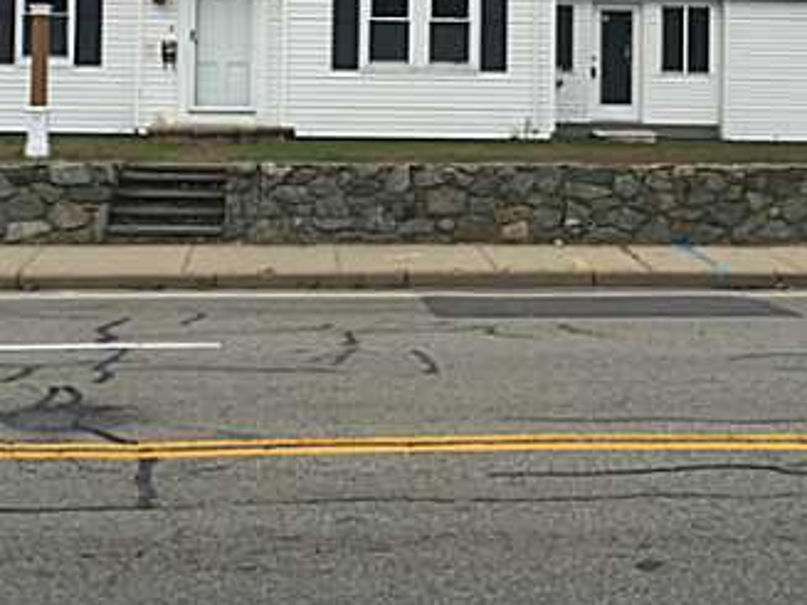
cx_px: 454
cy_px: 94
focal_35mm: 71
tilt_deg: +0.5
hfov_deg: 27.4
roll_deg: -1.1
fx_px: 1655
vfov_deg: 20.4
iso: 25
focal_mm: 4.15
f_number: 2.2
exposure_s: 1/1350
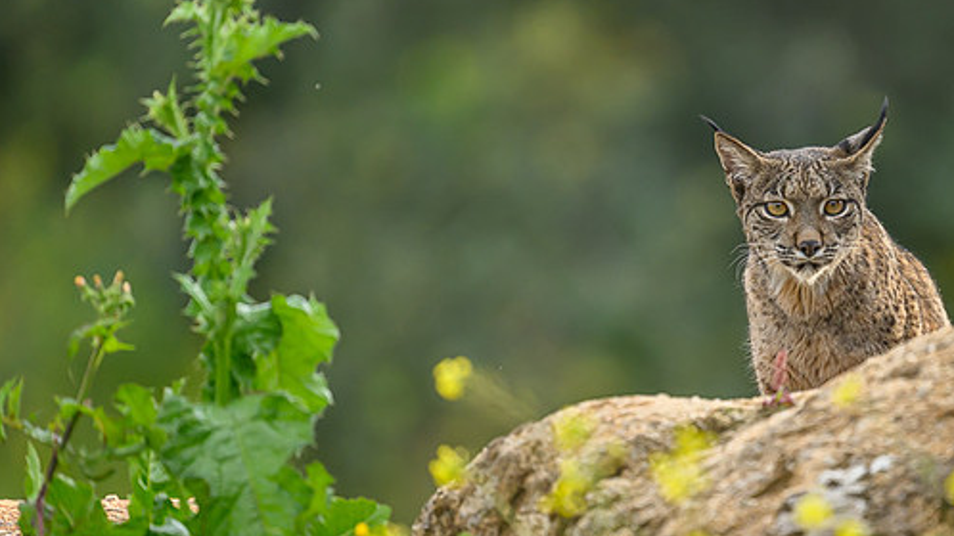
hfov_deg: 2.6
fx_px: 21348
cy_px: 253
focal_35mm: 844
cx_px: 683
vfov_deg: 1.4
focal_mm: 560
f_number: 4
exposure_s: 1/2000
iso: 1000
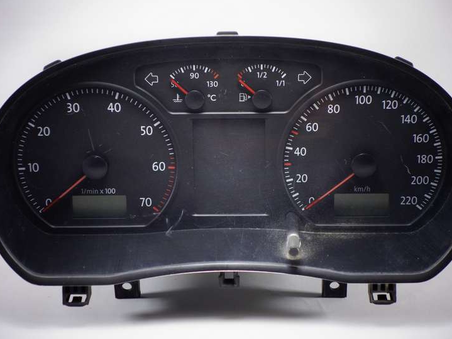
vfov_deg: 16.2
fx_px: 1188
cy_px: 170
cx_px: 230
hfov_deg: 21.5
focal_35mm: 91
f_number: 4.5
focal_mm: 30.81
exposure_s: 1/100
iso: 500
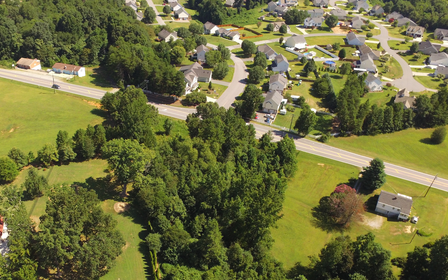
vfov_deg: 41.7
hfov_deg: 63.9
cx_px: 174
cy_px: 215
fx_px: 354
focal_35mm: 29
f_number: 2.8
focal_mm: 3.61
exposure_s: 1/619
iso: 100
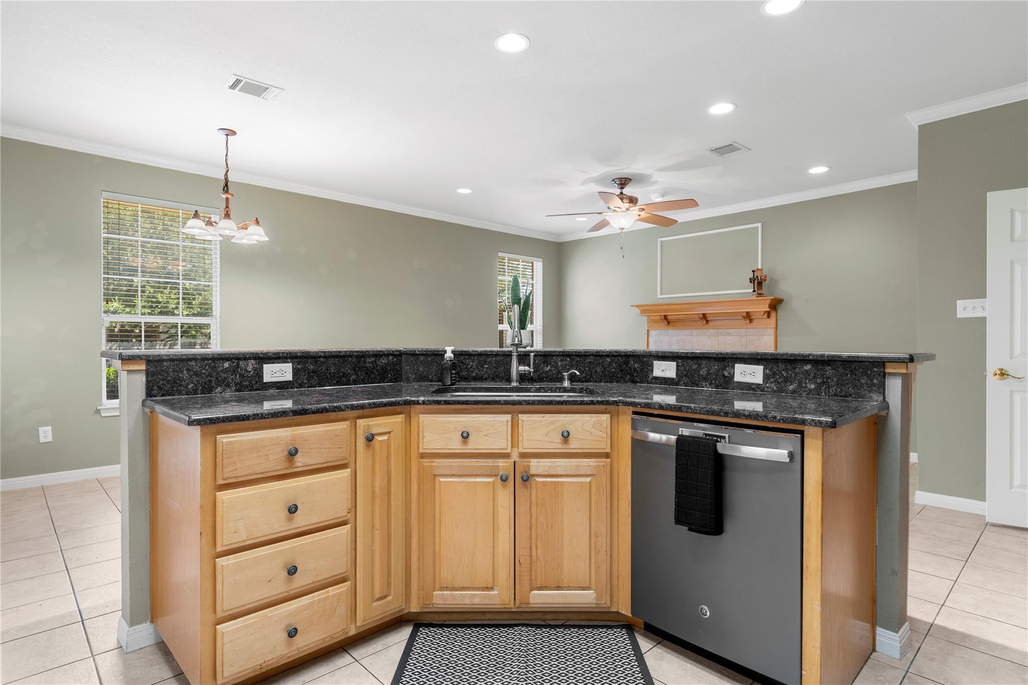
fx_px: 542
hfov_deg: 86.9
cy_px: 342
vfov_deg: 64.5
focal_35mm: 19
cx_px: 514
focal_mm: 19
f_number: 9
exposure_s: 1.6
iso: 250
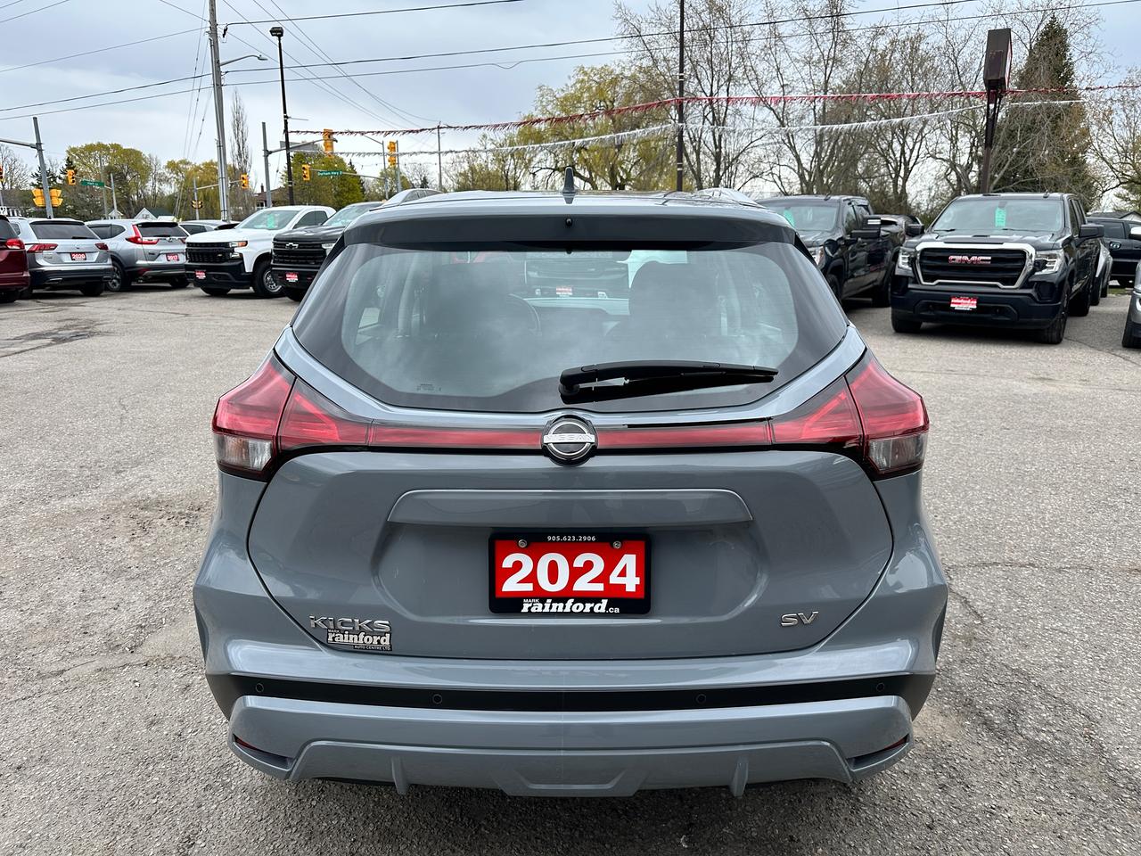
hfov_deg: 71.6
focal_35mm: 24
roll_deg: +0.3
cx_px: 570
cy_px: 428
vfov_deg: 56.8
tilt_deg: -15.1
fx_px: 791
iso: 80
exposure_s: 1/1183
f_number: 1.78
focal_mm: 6.86
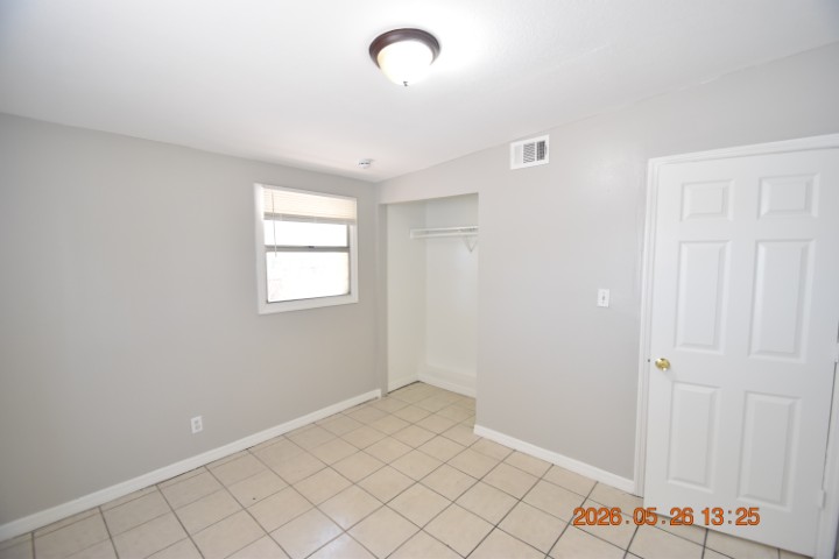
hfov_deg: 100.4
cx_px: 420
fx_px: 350
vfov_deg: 77.3
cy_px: 280
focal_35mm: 15
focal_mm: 10
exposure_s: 1/60
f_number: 3.5
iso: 800
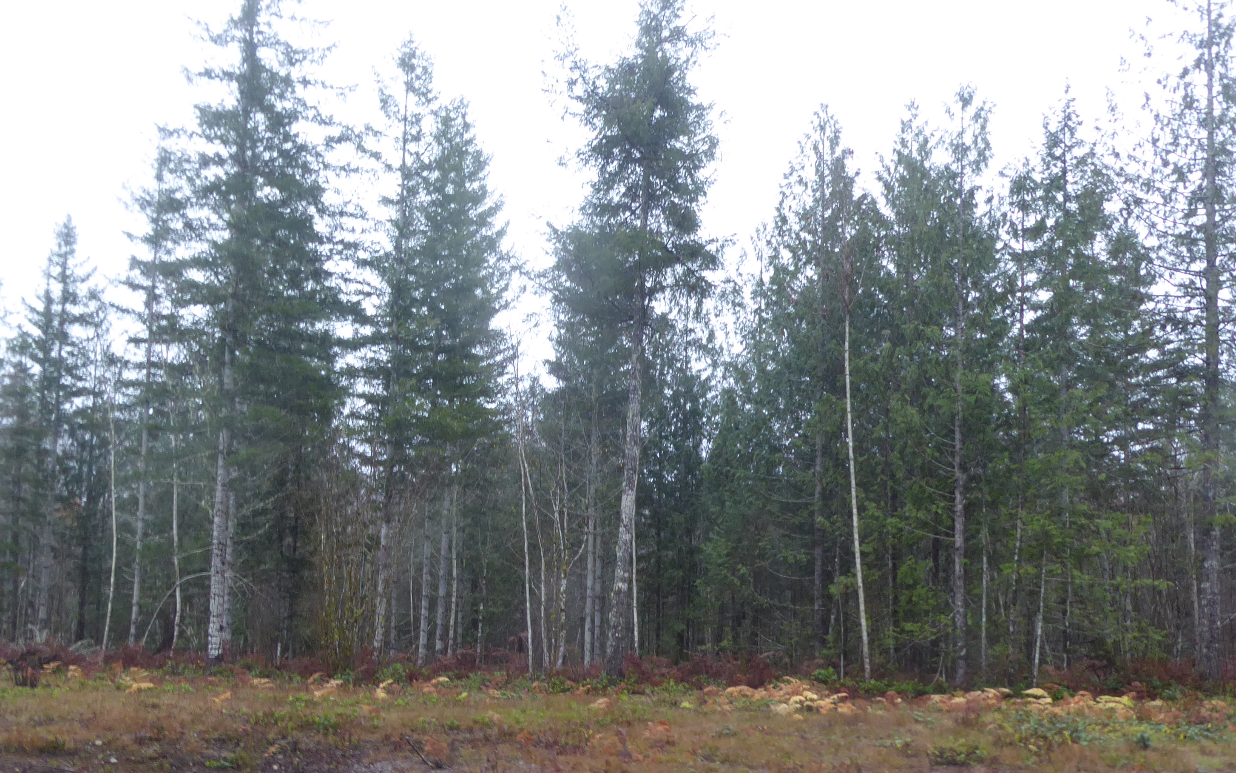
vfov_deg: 35.3
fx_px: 1179
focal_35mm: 35
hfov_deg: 55.3
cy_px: 604
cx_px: 606
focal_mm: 4.3
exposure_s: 1/60
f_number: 3.3
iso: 160
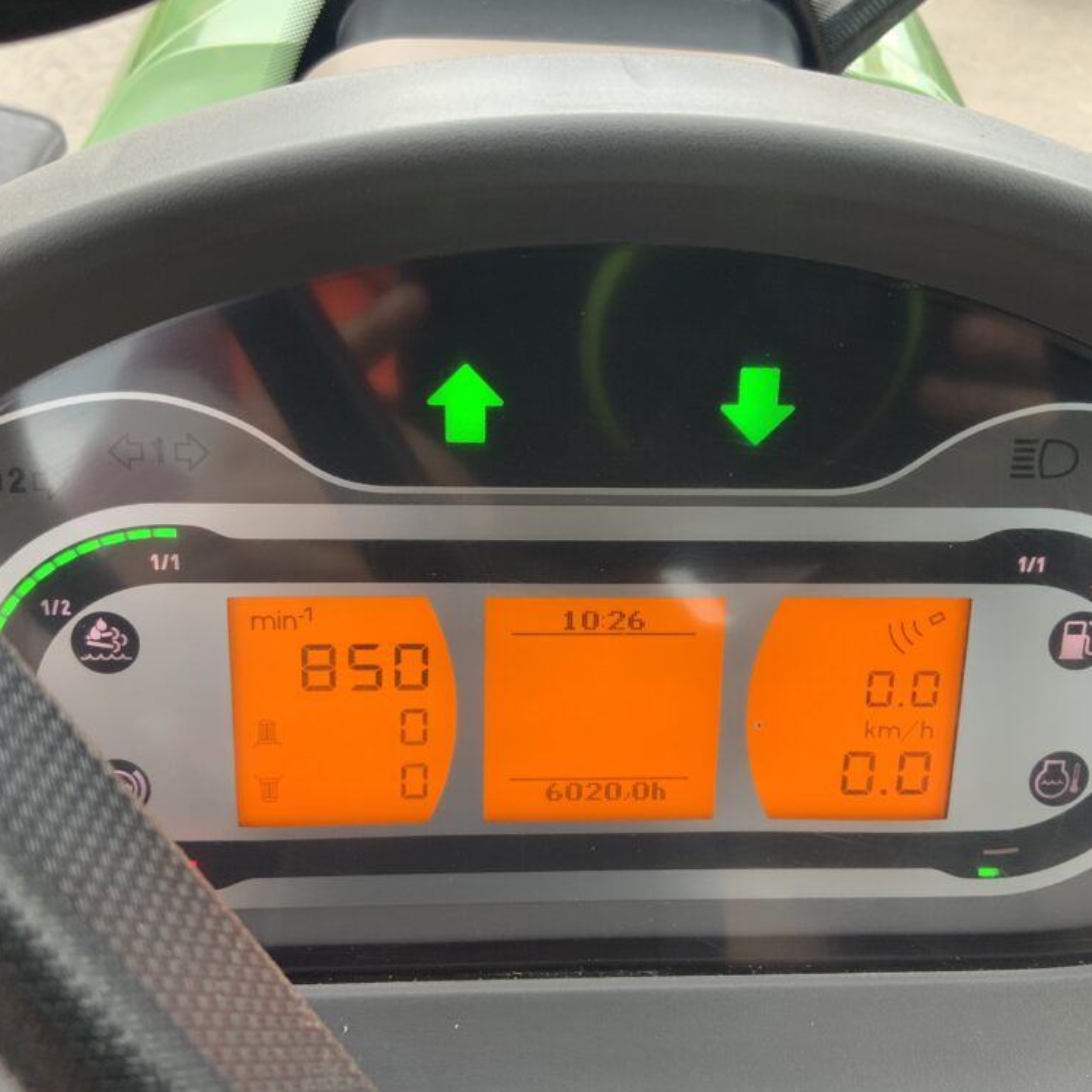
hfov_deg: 47.2
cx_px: 574
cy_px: 549
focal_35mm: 35
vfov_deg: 47.2
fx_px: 1249
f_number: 1.8
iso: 32
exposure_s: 1/122
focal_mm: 3
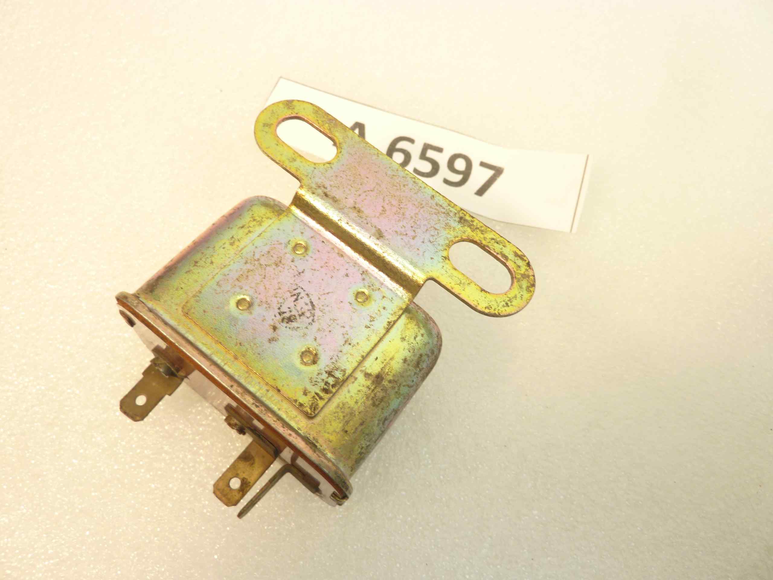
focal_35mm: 25
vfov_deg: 54.9
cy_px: 290
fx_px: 558
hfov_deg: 69.4
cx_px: 386
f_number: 3.3
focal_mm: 4.1
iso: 80
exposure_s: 1/25
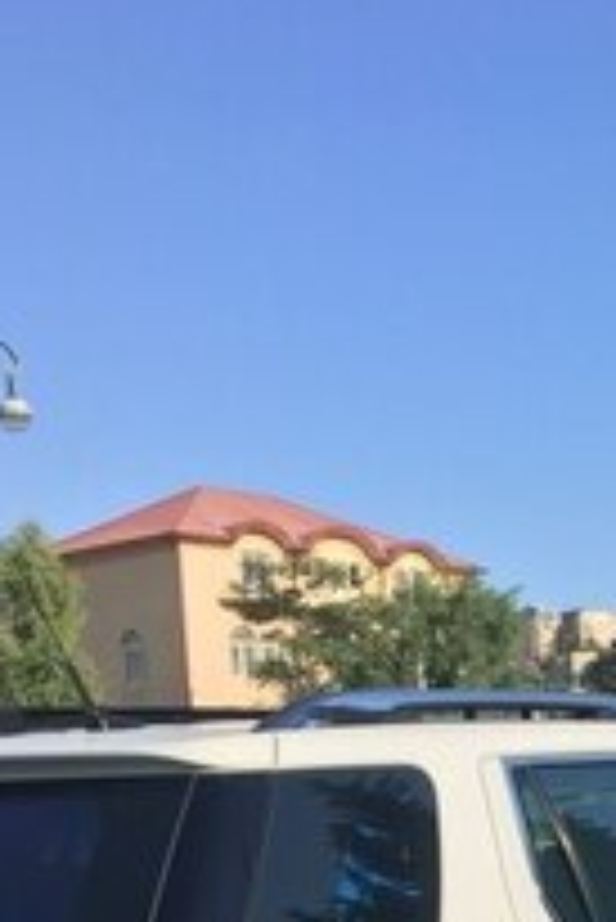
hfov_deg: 17.7
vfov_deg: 25.3
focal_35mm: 73
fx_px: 1870
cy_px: 1061
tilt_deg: -6.2
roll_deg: +1.5
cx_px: 755
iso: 25
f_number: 2.2
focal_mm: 4.15
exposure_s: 1/1131
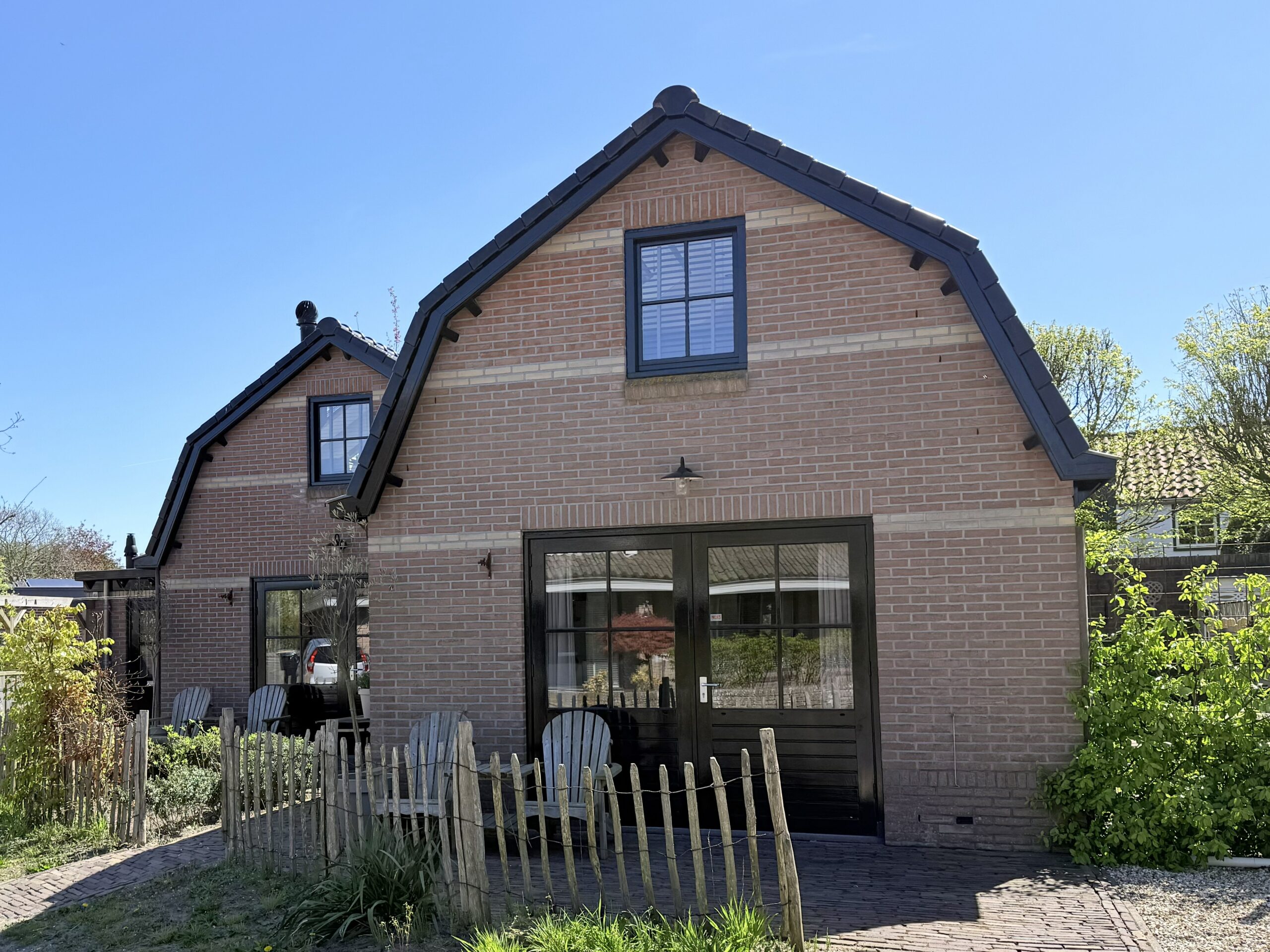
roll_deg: +0.9
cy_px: 476
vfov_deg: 56.8
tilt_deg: +3.0
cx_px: 635
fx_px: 881
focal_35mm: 24
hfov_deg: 71.6
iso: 80
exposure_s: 1/3425
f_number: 1.78
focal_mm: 6.76
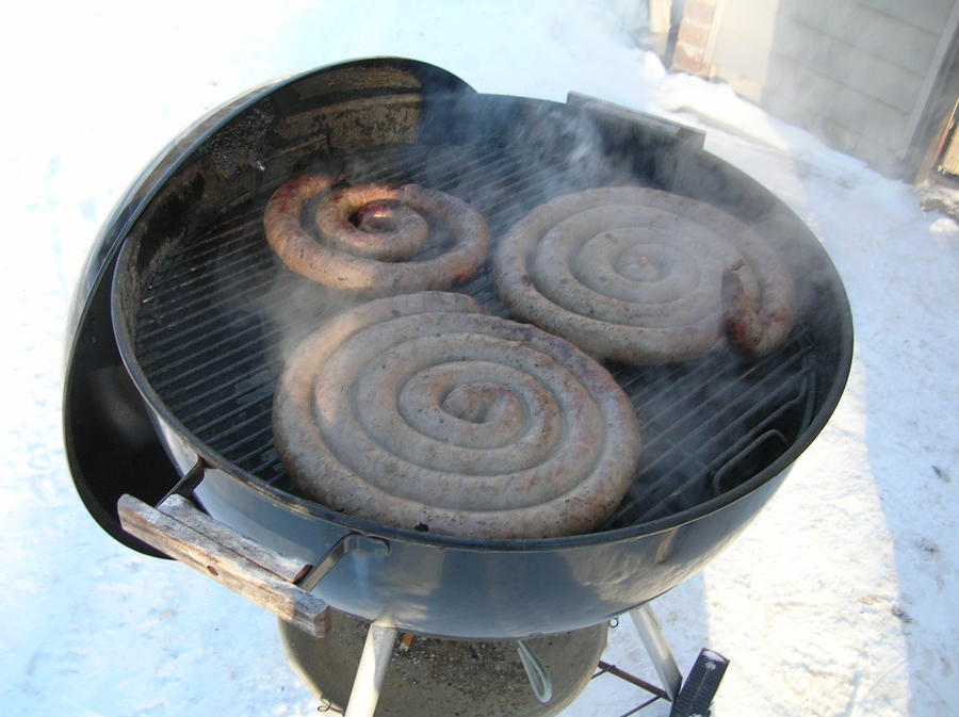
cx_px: 480
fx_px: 996
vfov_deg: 39.6
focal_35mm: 36
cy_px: 358
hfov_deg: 51.4
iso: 50
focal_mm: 6
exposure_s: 1/76.6
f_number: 2.7
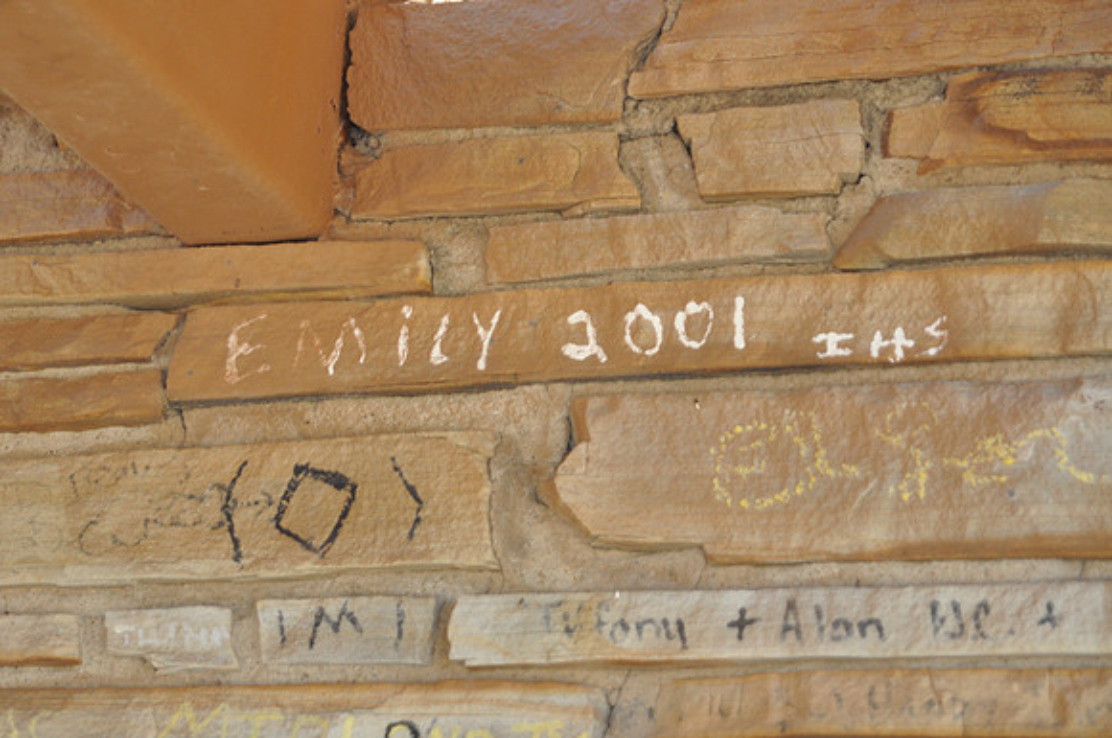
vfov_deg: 13.0
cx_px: 556
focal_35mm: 105
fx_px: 3239
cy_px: 369
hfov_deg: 19.5
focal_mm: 70
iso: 640
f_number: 2.8
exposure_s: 1/125
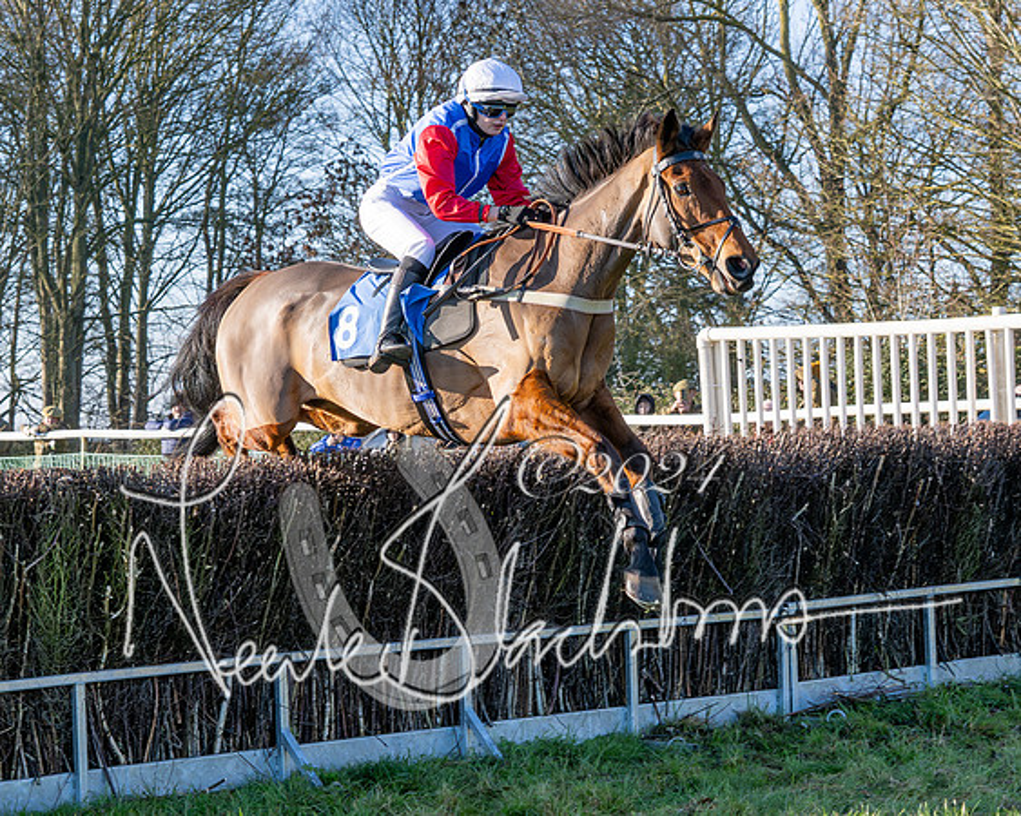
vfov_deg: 15.0
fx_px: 3107
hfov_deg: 18.6
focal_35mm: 103
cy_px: 485
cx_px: 363
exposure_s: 1/1250
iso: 400
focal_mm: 43
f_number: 5
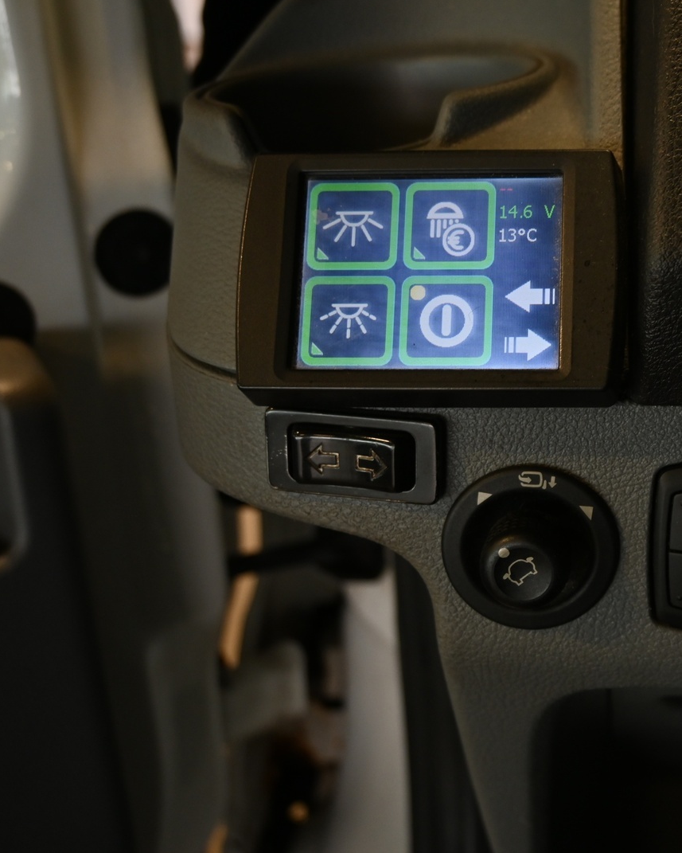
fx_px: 1128
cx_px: 629
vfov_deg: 41.4
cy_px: 425
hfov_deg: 31.8
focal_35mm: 45
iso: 500
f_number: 4
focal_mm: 21
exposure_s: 1/30
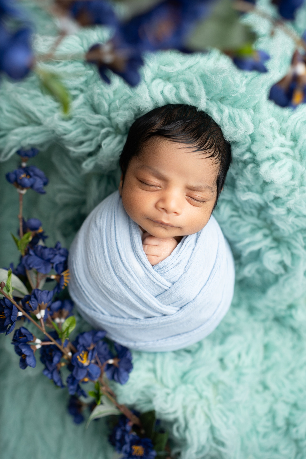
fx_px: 446
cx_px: 153
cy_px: 230
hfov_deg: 37.9
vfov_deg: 54.4
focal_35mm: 35
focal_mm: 35
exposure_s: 1/200
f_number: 2.5
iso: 100
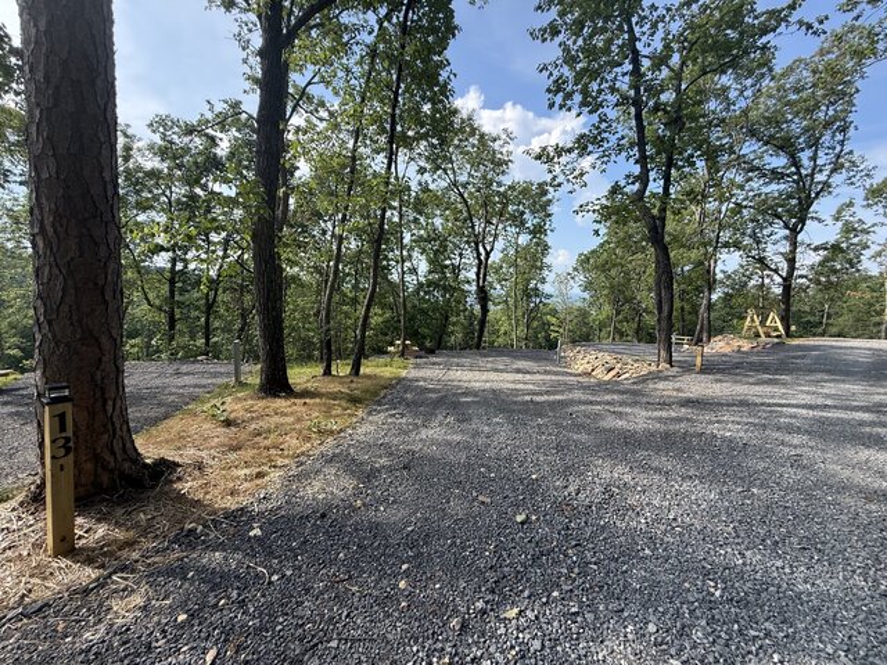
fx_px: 359
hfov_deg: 102.1
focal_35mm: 14
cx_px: 444
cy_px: 332
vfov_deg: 85.7
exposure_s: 1/569
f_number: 2.2
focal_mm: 2.22
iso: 64
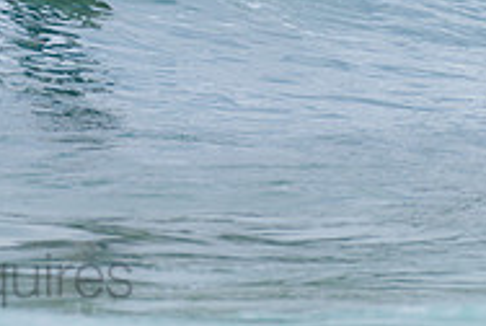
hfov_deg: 1.1
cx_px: 102
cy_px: -122
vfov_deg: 0.7
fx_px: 25501
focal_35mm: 1886
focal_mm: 500
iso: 360
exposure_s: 1/2000
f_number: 5.6
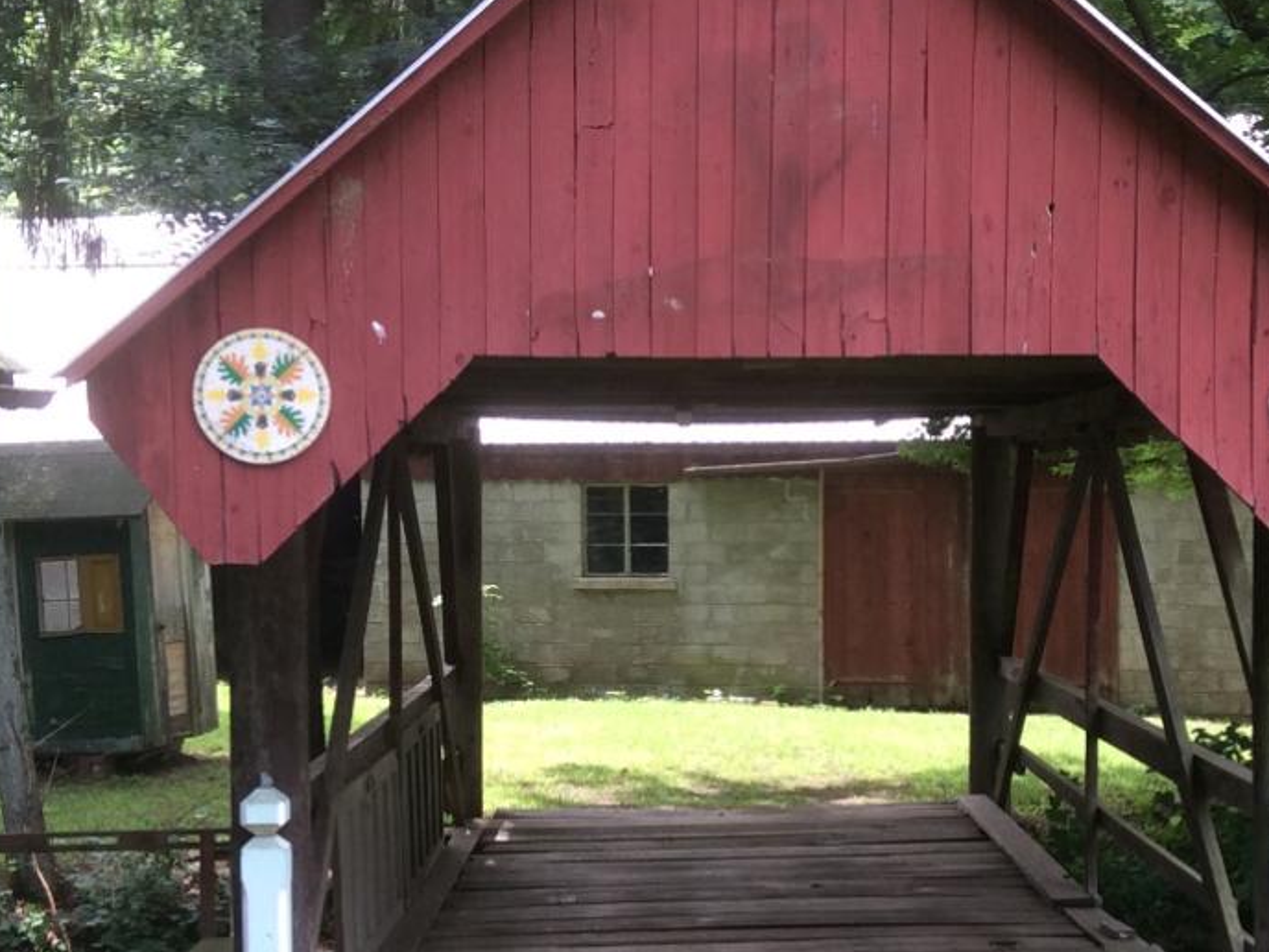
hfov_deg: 28.9
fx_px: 2456
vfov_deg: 21.9
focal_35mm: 67
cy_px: 590
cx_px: 780
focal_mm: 3.3
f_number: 2.4
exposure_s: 1/129
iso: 32
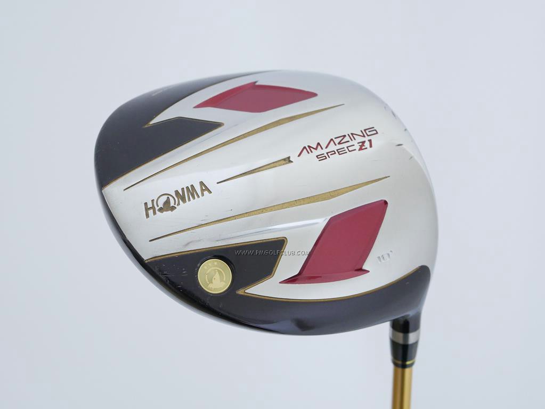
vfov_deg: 29.1
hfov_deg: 38.2
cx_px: 272
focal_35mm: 50
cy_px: 204
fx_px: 787
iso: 1600
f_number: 4.5
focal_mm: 25
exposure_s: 1/80
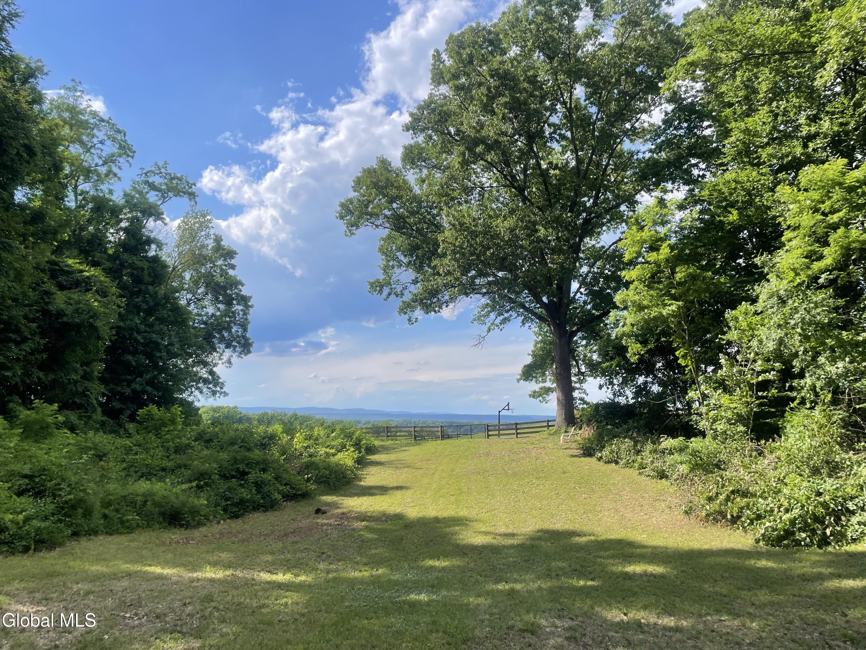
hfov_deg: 67.3
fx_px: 650
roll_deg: +0.5
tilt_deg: +11.4
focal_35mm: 26
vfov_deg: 53.1
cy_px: 325
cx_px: 433
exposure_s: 1/3300
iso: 32
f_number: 1.6
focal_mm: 4.2
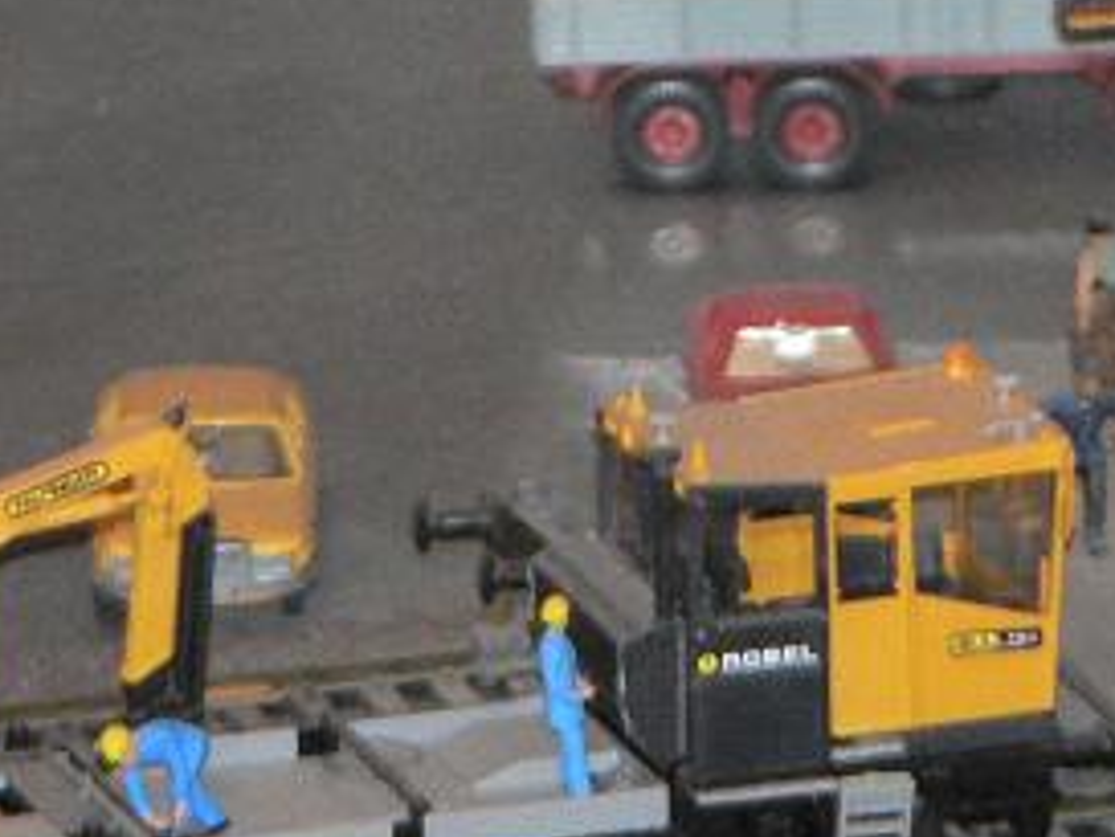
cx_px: 421
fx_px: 40732
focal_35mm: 1264
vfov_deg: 1.2
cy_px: 474
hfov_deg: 1.6
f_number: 3.3
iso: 400
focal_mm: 72
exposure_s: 1/60
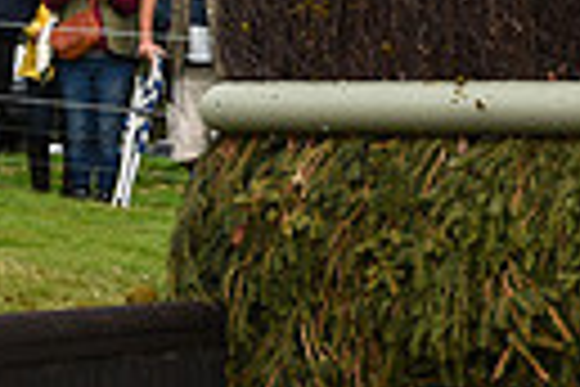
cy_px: -94
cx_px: 1164
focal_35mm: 314
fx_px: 5058
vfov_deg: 4.4
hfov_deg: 6.4
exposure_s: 1/1250
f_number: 3.5
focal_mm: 70
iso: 160
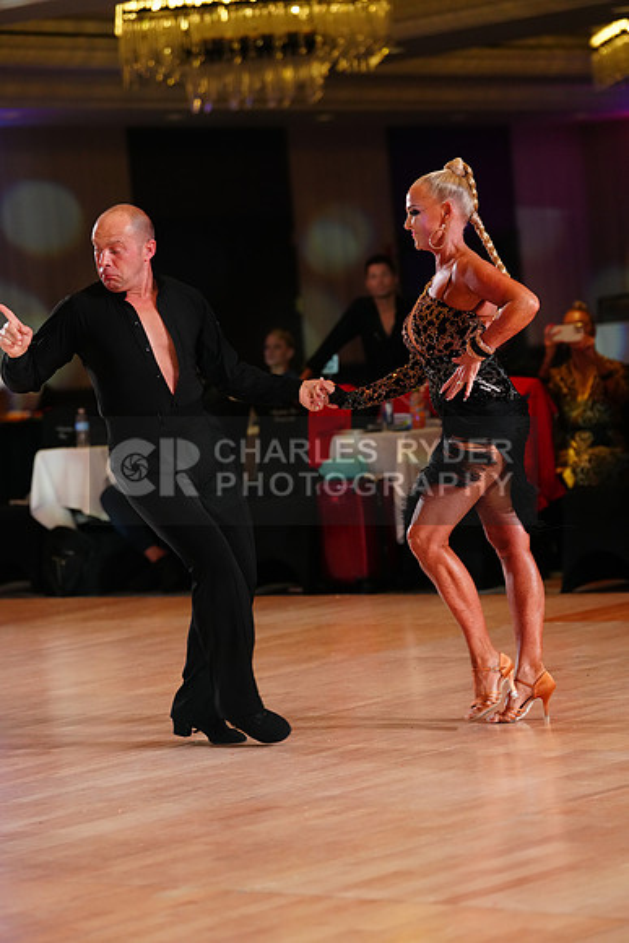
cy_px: 472
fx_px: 3038
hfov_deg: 11.8
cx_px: 314
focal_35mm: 116
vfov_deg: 17.6
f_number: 3.2
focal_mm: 116
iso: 3200
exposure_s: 1/640
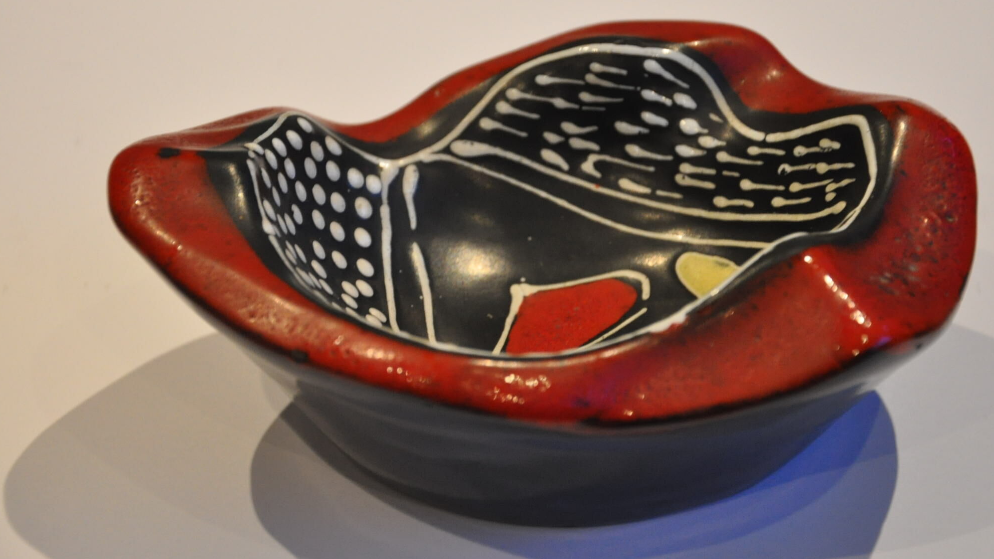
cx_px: 520
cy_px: 225
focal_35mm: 127
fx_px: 3336
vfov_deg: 9.6
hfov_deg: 16.9
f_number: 5.3
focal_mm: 75
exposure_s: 1/40
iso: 1600
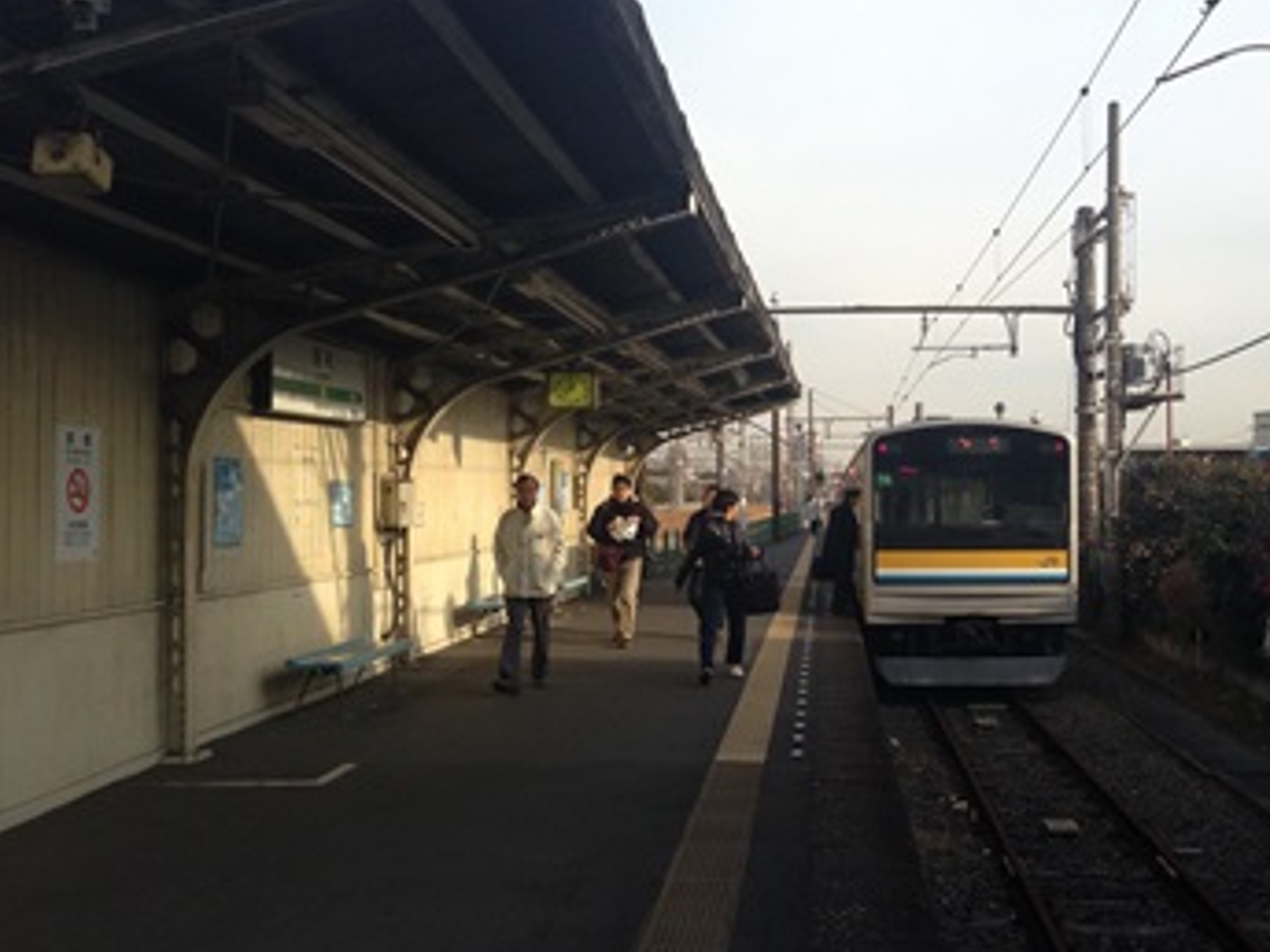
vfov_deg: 33.6
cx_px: 820
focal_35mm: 43
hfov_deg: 43.4
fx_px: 1578
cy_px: 469
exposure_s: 1/1261
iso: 100
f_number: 2.4
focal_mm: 4.12
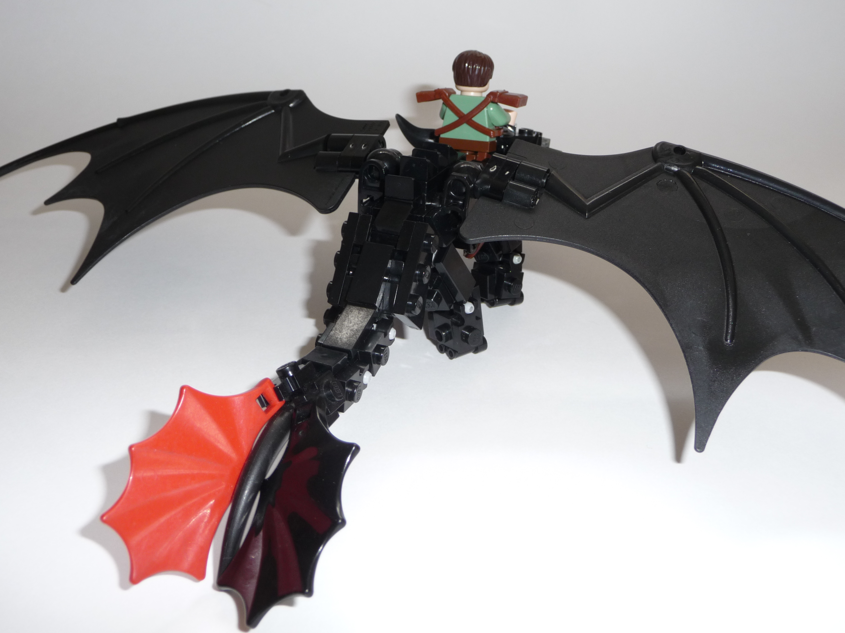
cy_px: 316
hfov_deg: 49.0
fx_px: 928
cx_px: 422
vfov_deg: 37.7
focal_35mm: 38
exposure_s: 1/30
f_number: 3.8
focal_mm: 6.3
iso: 100
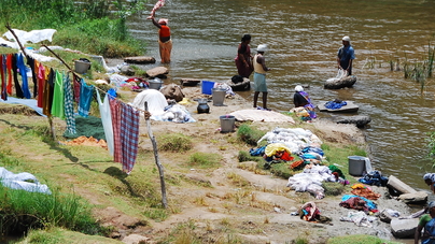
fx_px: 2156
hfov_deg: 11.5
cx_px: 157
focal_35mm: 187
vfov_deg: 6.5
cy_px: 148
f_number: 5.6
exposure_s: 1/1000
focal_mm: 80
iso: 200
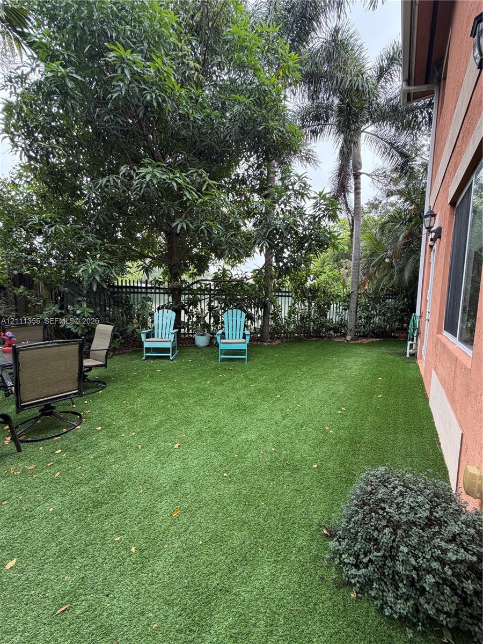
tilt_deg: -6.4
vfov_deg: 102.1
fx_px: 260
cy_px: 322
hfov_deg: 85.7
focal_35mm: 14
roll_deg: -2.2
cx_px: 242
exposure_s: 1/121
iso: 100
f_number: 2.2
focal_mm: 2.22
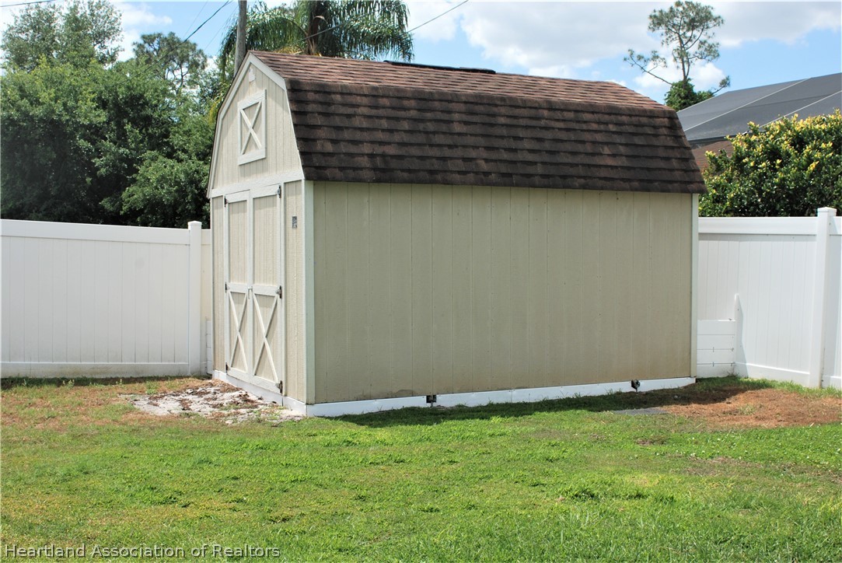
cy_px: 282
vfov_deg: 32.0
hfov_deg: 46.4
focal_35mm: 42
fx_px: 983
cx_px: 421
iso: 200
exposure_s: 1/320
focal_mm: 28
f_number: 9
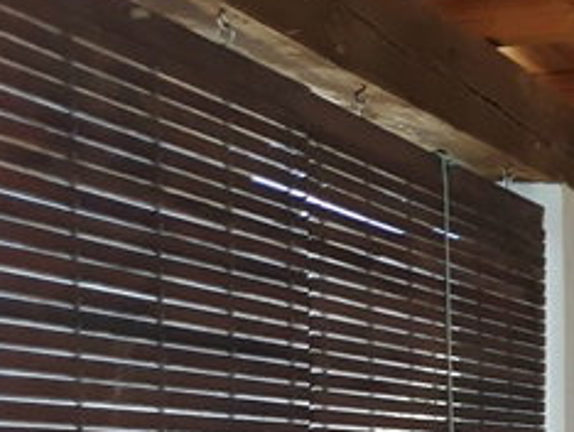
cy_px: 653
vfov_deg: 12.0
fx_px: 1959
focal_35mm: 118
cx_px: 1207
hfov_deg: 13.7
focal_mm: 3.71
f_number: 1.7
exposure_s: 1/100
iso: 50
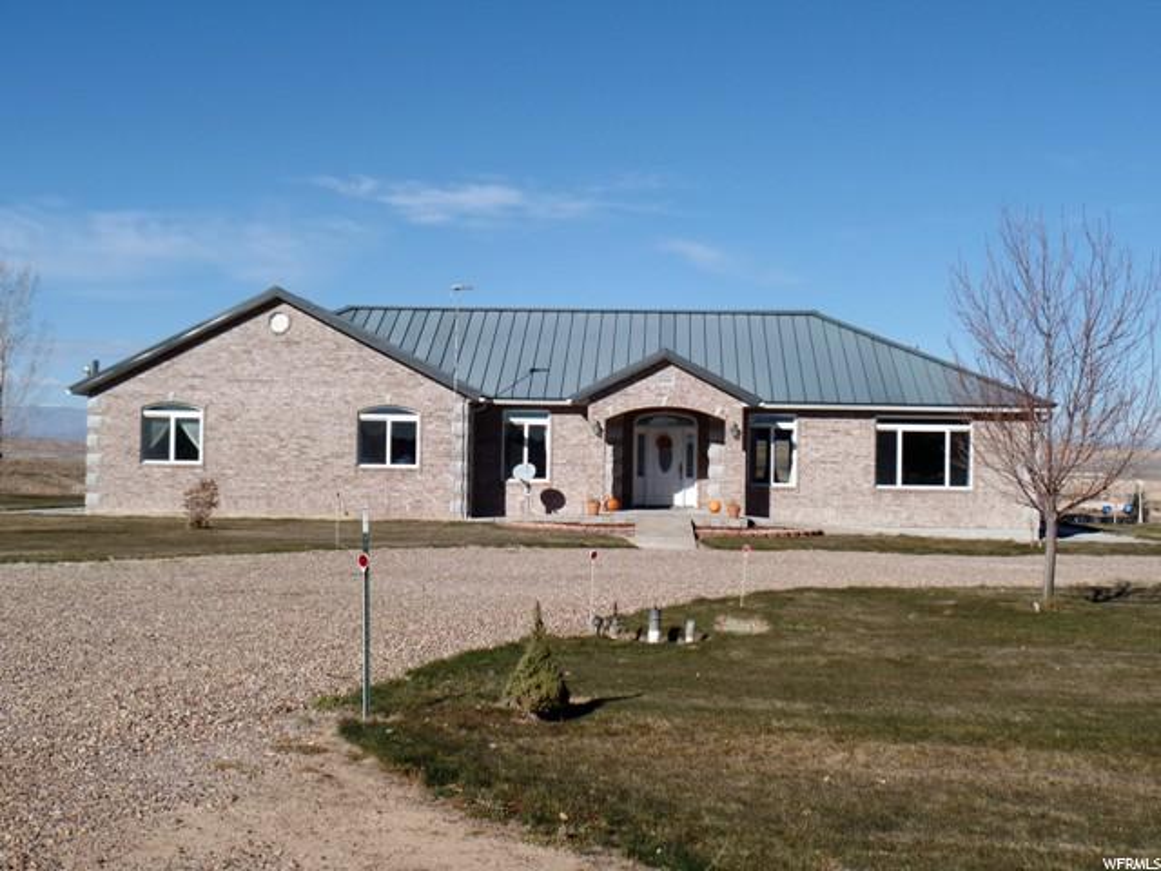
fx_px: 1744
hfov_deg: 36.8
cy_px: 436
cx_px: 580
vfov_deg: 28.0
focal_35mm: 52
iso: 80
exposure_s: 1/1500
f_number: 3.4
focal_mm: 9.2
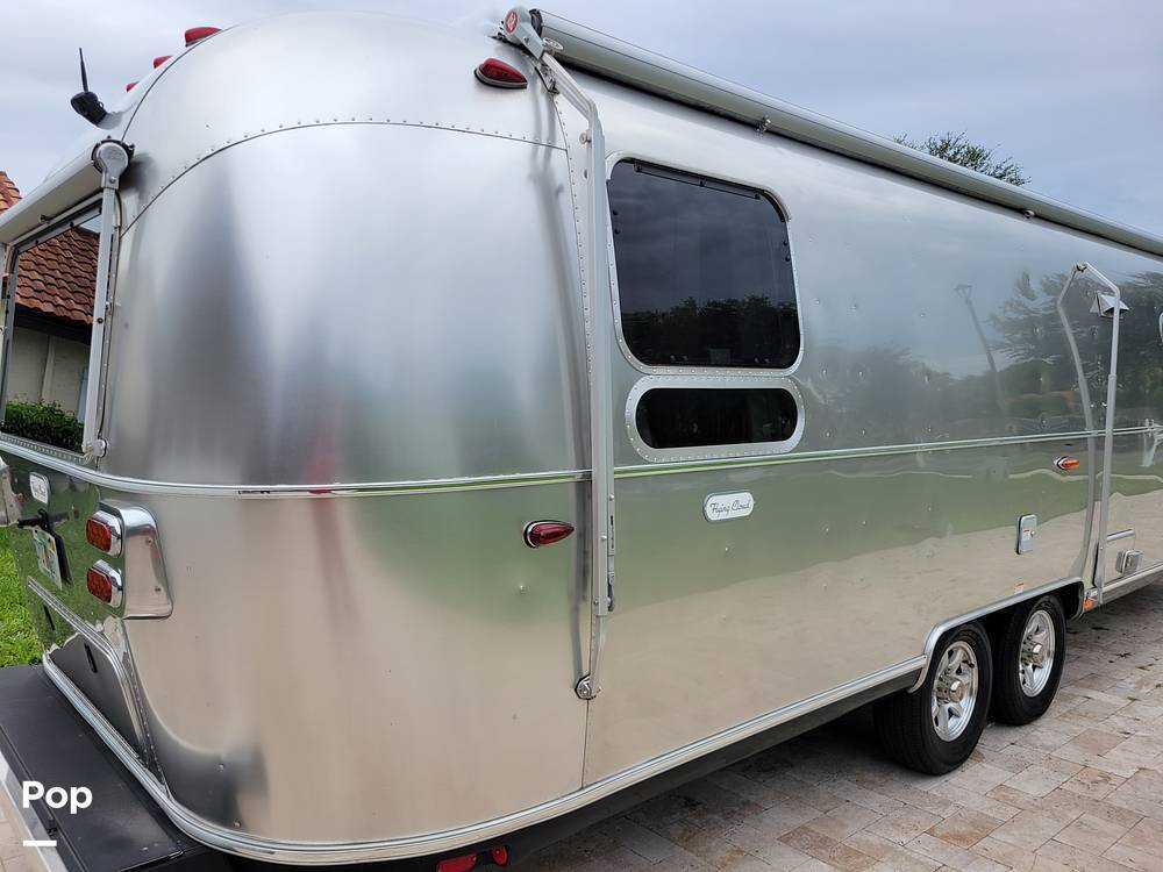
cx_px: 582
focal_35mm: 26
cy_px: 436
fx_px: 874
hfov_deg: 67.3
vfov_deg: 53.1
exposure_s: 1/1265
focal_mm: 5.4
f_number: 1.8
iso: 40
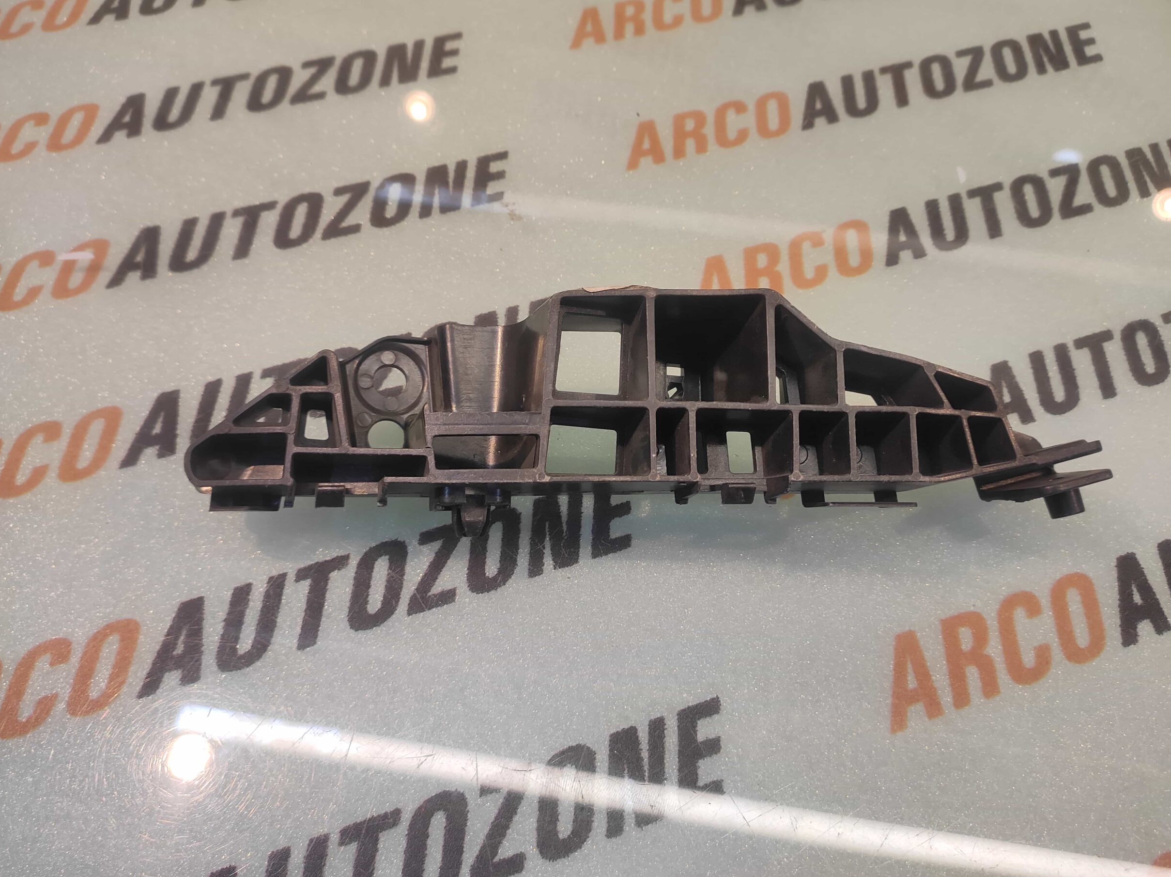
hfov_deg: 87.8
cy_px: 425
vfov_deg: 71.5
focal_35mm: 18
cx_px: 601
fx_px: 608
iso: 106
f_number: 1.79
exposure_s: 1/33
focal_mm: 4.74
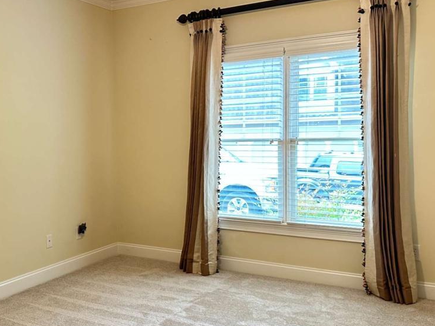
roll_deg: +0.5
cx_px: 149
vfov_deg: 36.8
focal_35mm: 39
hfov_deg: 47.2
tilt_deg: -4.1
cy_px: 175
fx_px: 490
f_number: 1.78
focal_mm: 6.86
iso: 400
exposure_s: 1/60
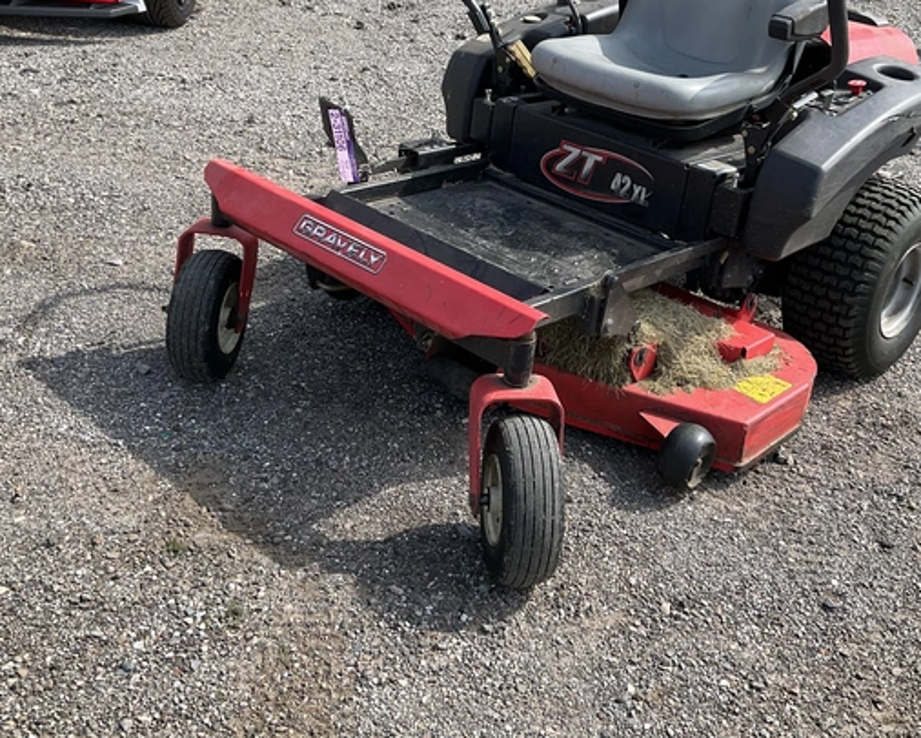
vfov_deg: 35.5
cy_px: 271
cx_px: 497
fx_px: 1145
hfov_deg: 43.8
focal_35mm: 42
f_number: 1.8
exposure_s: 1/759
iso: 25
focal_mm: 3
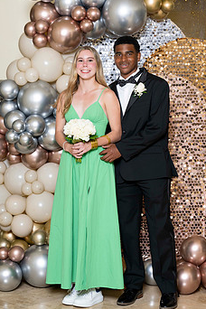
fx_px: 790
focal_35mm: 92
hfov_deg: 14.9
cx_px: 105
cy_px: 147
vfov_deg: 22.1
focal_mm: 70
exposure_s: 1/200
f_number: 5.6
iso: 250
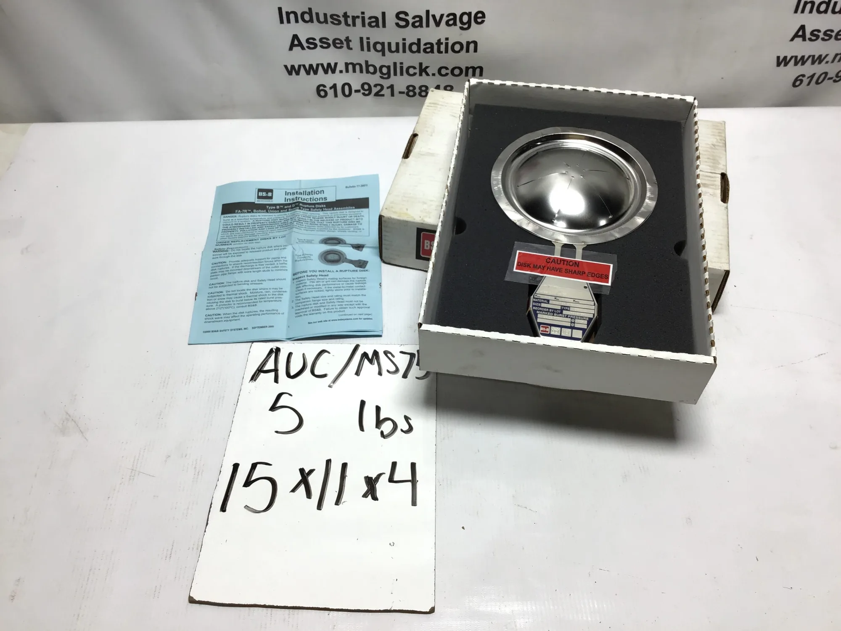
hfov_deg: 58.4
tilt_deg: -50.0
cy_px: 316
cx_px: 420
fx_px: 753
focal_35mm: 31
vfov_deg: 45.4
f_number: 2.4
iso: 25
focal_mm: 3.3
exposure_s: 1/120
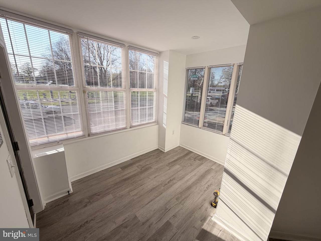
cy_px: 120
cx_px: 160
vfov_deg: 85.7
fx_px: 130
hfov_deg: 102.1
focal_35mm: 14
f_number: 2.2
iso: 32
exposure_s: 1/750
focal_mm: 2.22
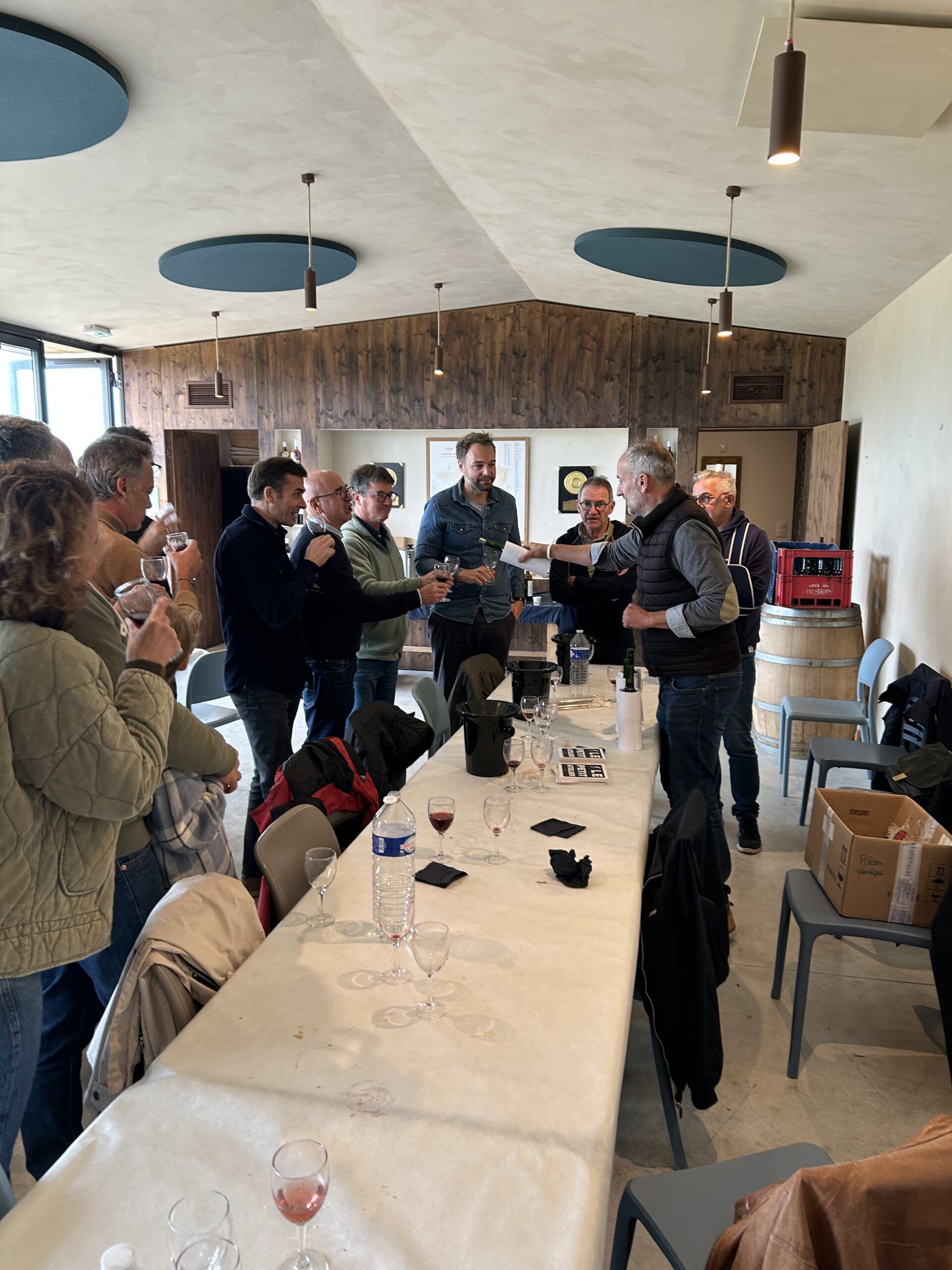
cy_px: 635
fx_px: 953
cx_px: 476
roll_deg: -0.1
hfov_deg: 53.1
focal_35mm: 26
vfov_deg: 67.3
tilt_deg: -8.8
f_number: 1.5
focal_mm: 5.7
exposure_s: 1/50
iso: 80
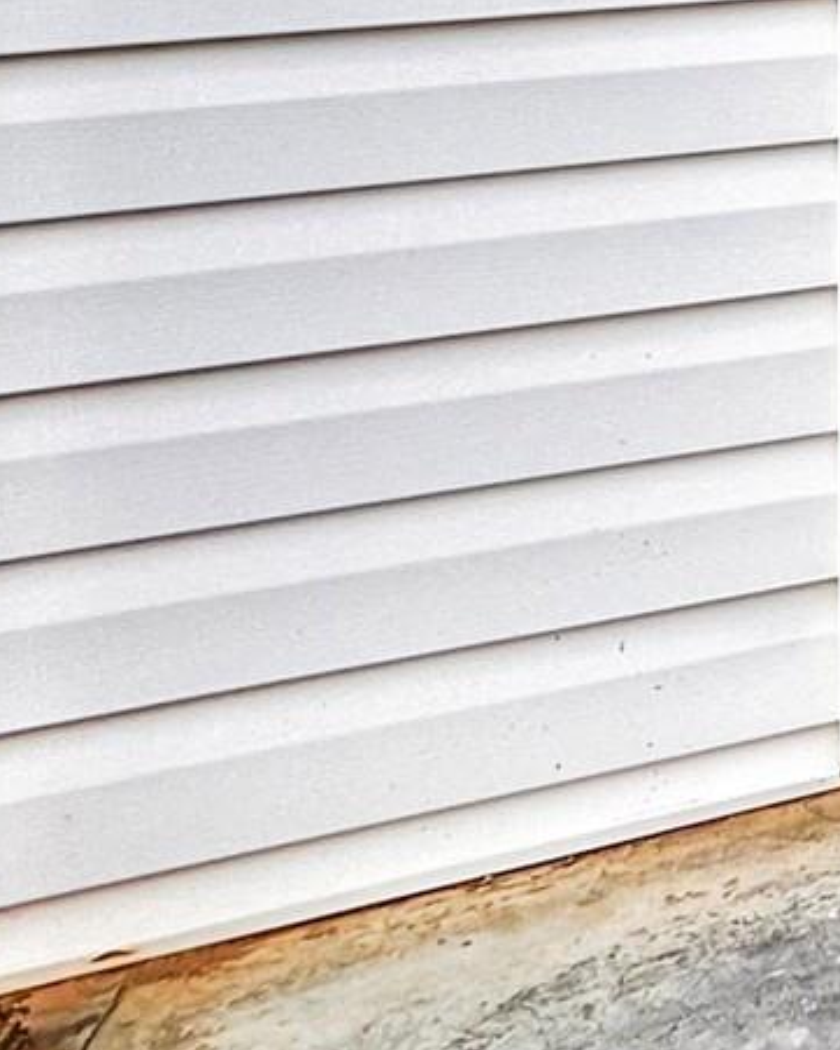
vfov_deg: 26.0
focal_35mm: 62
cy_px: -321
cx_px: 1945
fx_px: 1926
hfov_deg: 15.4
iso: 40
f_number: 2.2
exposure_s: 1/160
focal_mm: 2.22
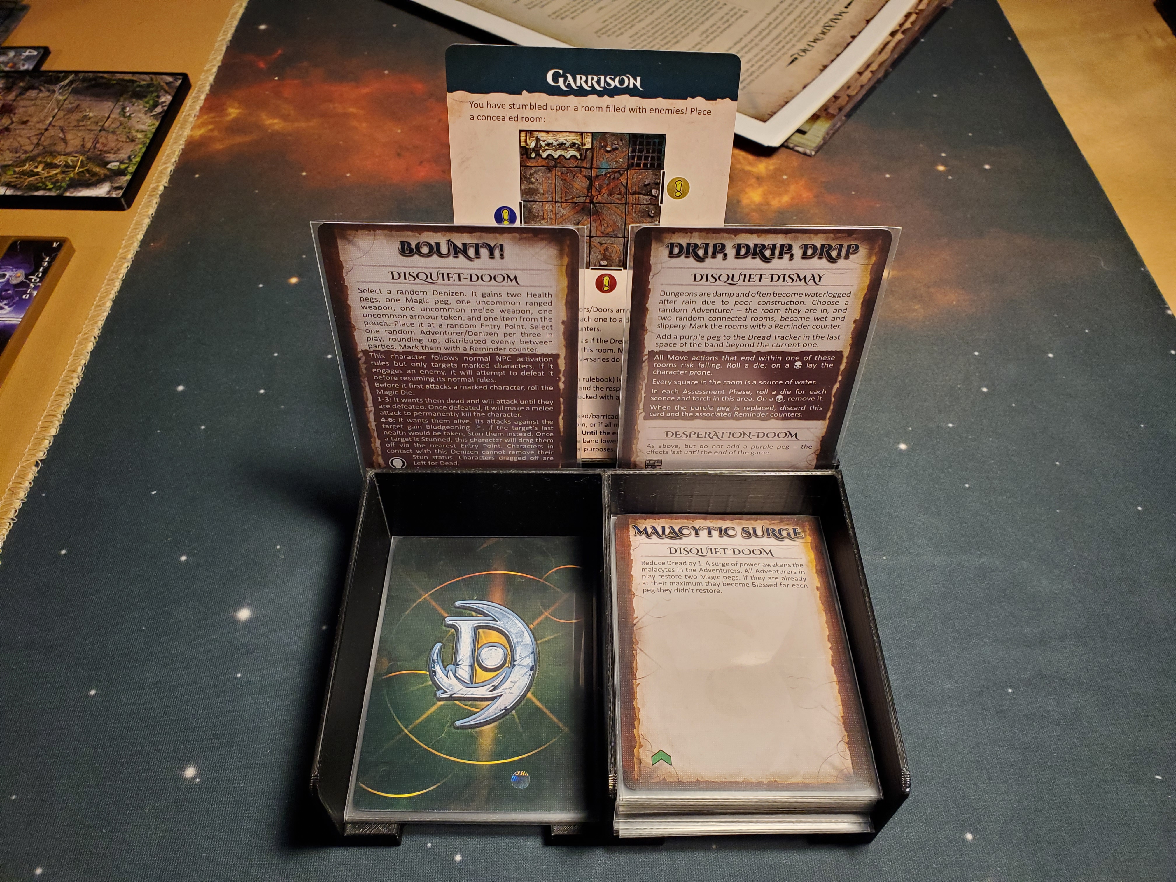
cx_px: 588
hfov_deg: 67.3
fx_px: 883
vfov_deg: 53.1
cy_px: 441
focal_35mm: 26
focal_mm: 4.3
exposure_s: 1/60
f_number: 2.4
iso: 200
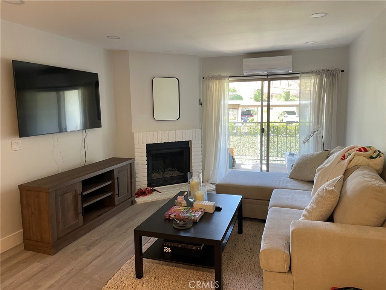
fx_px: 290
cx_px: 193
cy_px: 145
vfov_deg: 53.1
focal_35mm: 26
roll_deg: +0.5
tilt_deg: -6.3
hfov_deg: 67.3
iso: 100
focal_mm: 4.2
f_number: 1.6
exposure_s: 1/60
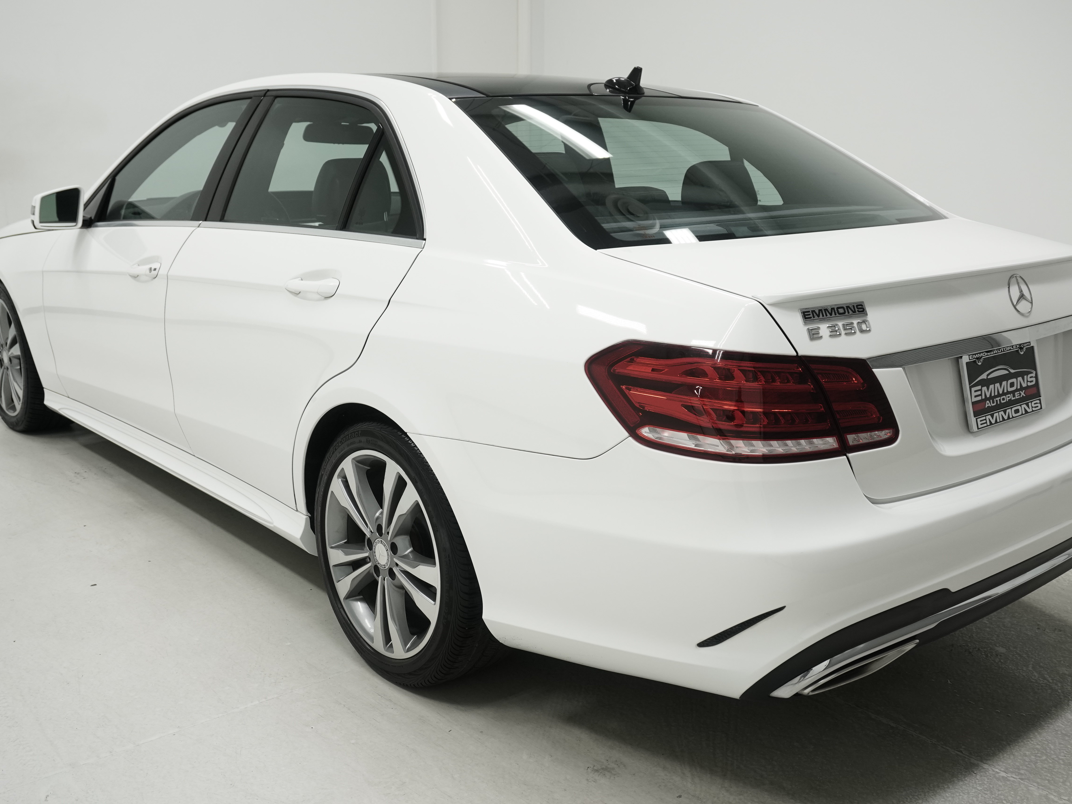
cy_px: 400
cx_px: 575
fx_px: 1146
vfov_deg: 38.7
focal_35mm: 37
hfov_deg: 50.1
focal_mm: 23
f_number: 5.6
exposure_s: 1/200
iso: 500
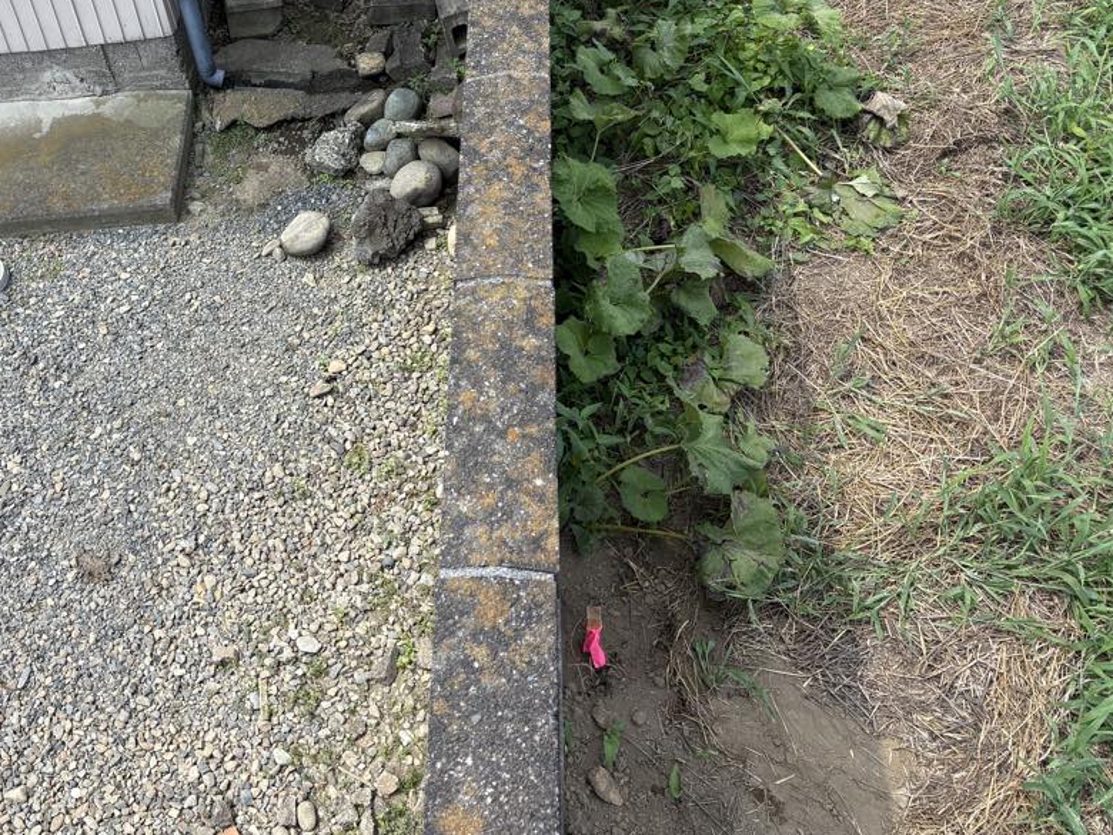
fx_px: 1286
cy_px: 267
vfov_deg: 35.5
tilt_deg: -45.0
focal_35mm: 40
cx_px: 287
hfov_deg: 45.3
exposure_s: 1/1155
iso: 50
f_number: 1.6
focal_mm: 5.96
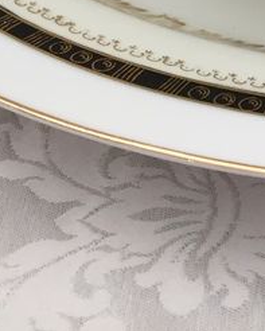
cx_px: 492
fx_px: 1127
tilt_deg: -38.8
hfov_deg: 12.2
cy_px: -170
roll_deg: -1.2
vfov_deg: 15.4
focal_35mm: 115
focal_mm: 4.15
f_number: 2.2
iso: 50
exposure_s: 1/33
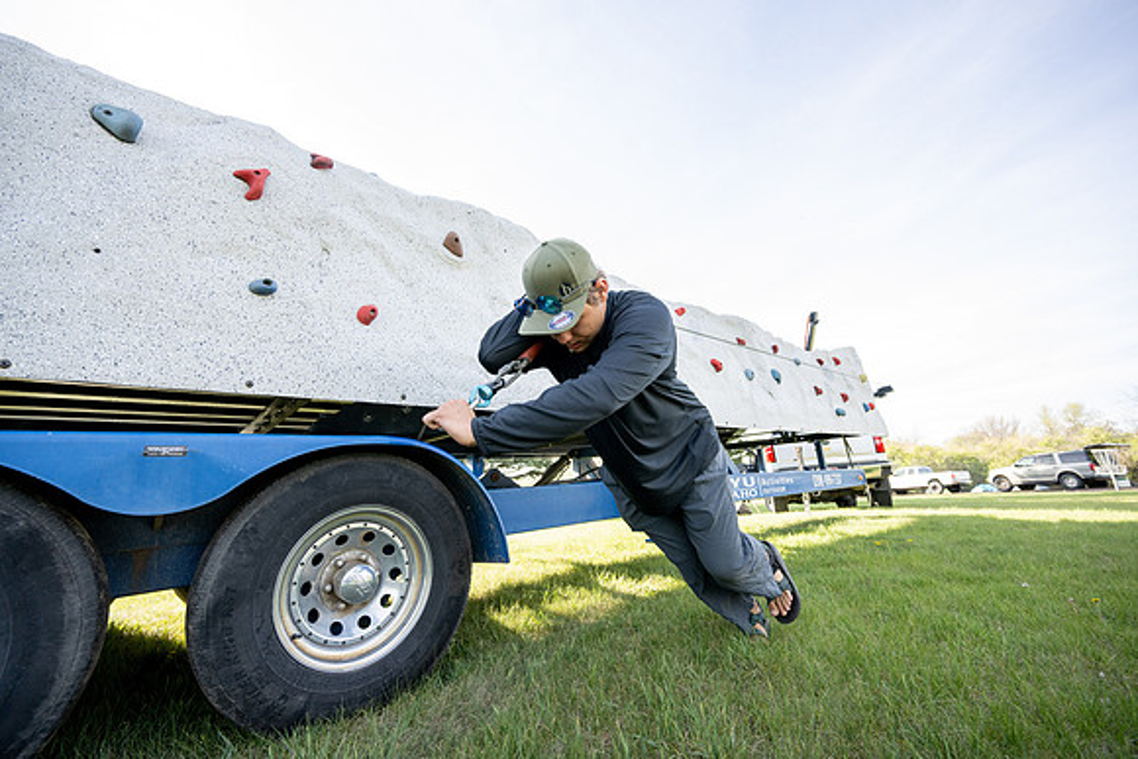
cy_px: 380
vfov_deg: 81.2
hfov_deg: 104.2
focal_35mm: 14
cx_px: 569
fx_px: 443
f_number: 4
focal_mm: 14
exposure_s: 1/500
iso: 400
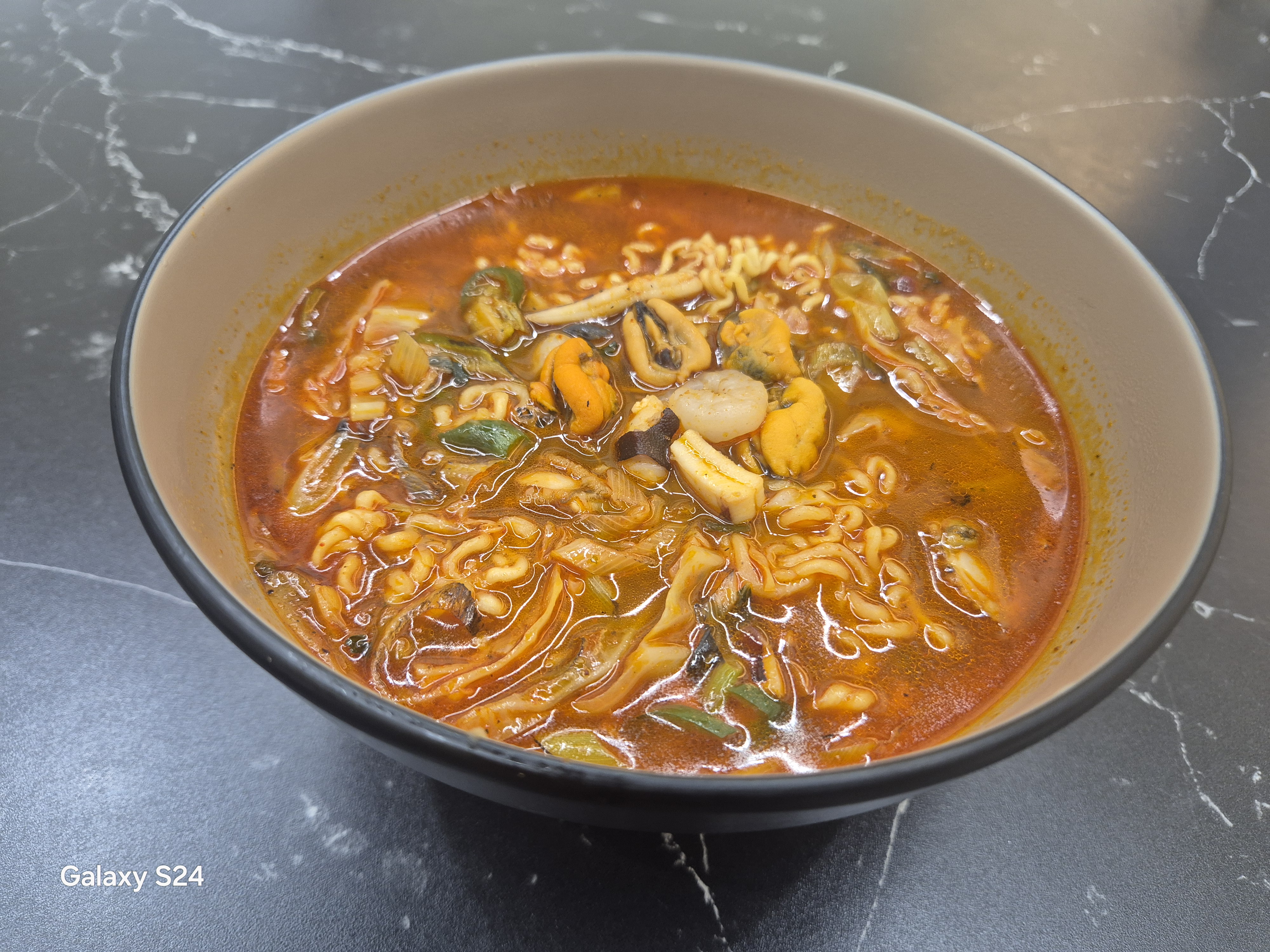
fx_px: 844
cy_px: 476
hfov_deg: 73.9
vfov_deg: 58.9
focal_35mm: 23
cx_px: 635
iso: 200
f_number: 1.8
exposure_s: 1/120
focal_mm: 5.4
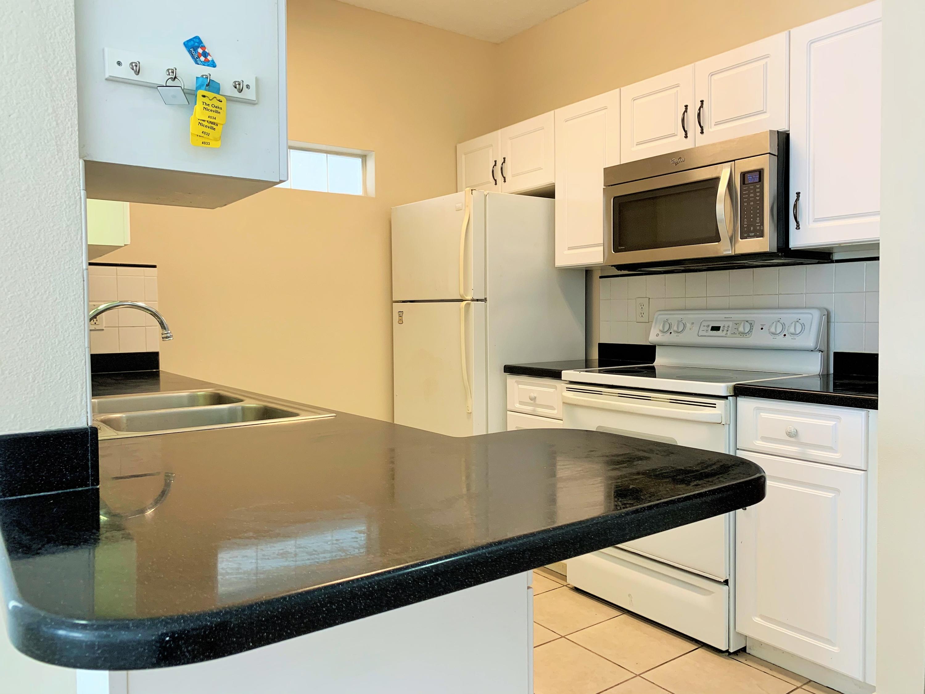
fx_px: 695
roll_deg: +0.9
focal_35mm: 26
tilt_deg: -1.7
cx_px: 462
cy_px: 347
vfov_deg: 53.1
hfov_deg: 67.3
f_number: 1.8
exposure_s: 1/60
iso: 64
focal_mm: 4.25
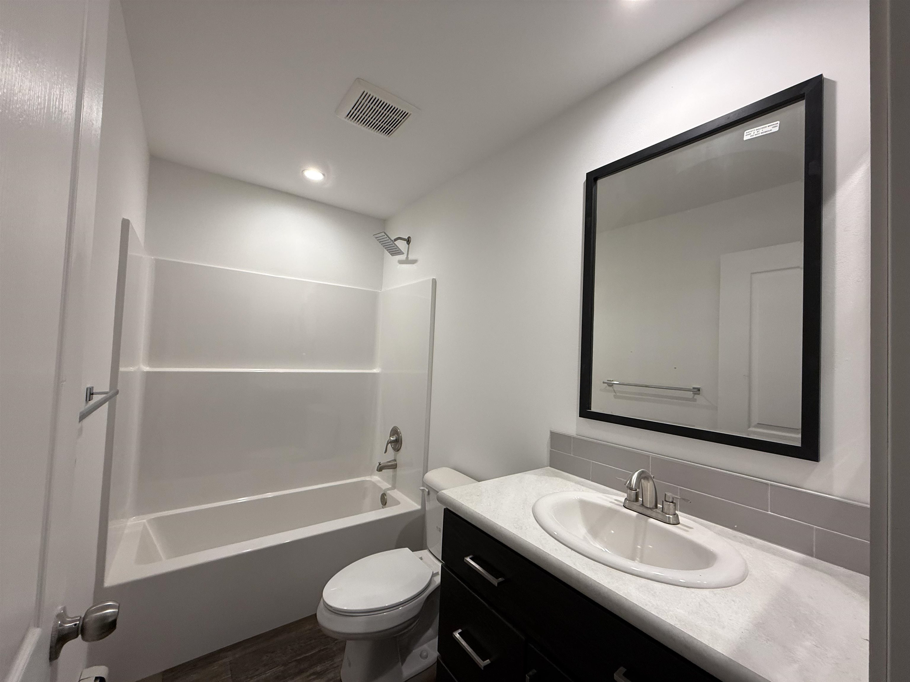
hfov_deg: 102.1
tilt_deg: +2.1
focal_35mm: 14
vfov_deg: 85.7
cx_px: 455
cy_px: 341
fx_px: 368
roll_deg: -2.4
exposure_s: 1/120
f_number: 2.2
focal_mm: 2.22
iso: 160
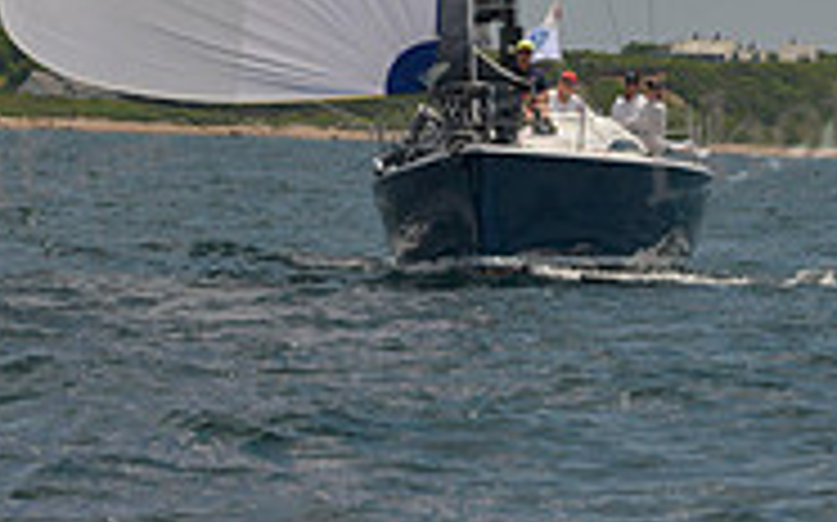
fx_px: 9415
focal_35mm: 413
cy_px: -540
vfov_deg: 3.2
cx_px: 407
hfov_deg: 5.1
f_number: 10
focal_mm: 130
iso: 400
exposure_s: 1/800
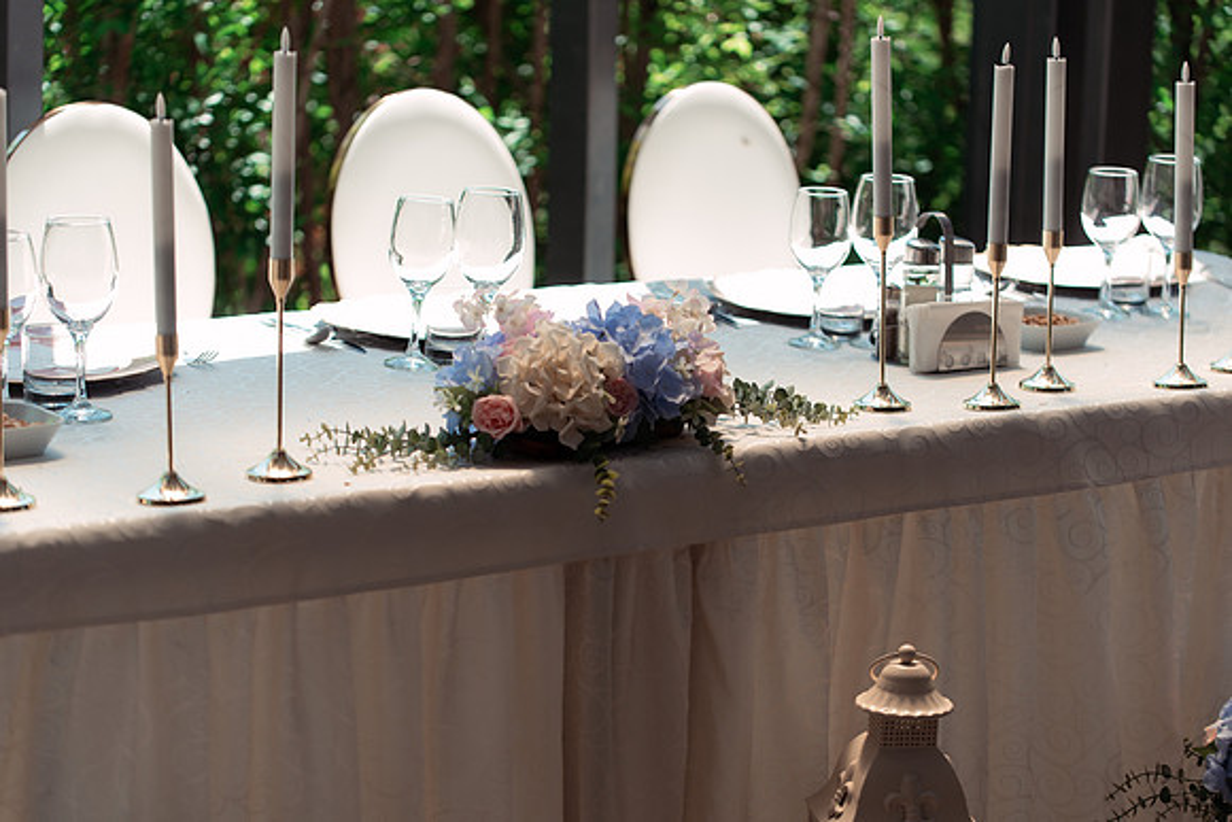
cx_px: 616
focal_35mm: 90
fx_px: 3081
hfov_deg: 22.6
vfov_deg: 15.2
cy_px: 411
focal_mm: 90
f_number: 3.2
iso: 200
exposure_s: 1/640
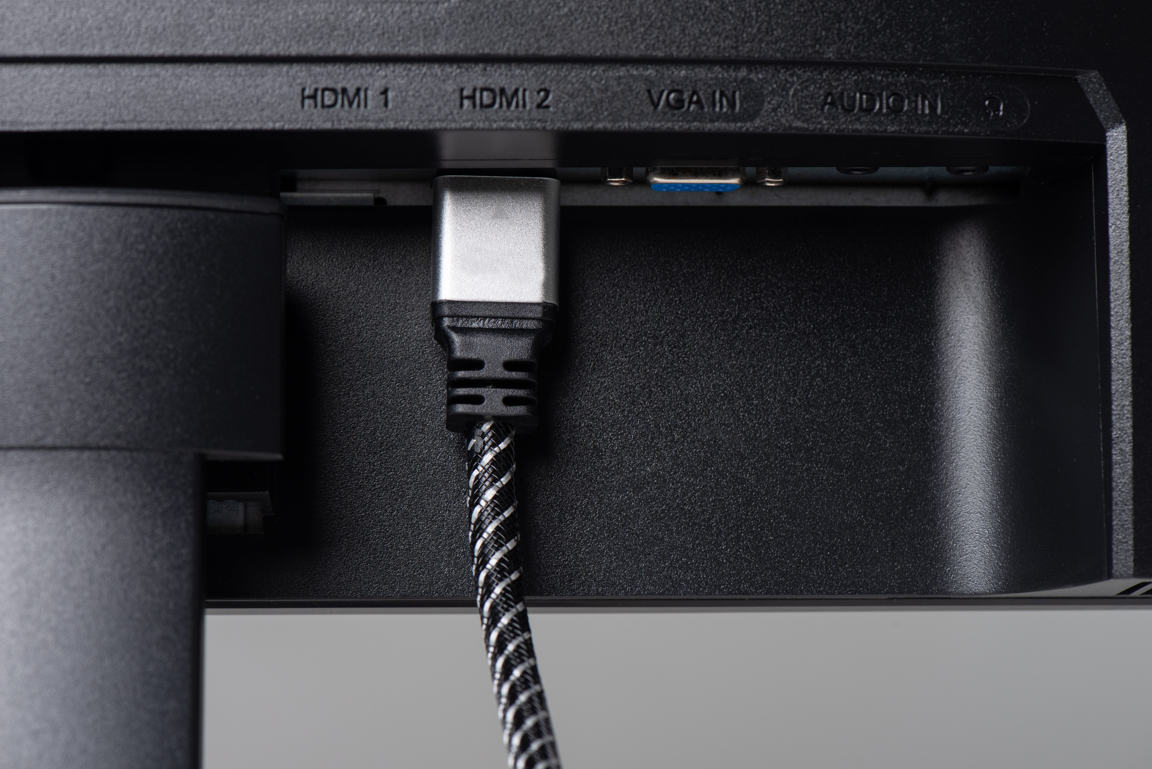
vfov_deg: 13.0
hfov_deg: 19.5
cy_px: 384
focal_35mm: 105
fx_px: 3361
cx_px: 576
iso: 200
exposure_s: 1/125
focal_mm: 105
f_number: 10
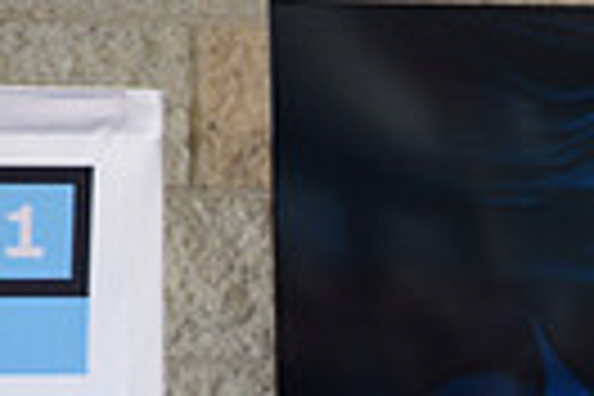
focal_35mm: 307
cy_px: 835
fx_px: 5065
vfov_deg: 4.4
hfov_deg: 6.6
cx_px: 1035
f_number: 2.8
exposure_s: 1/60
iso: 400
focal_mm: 70
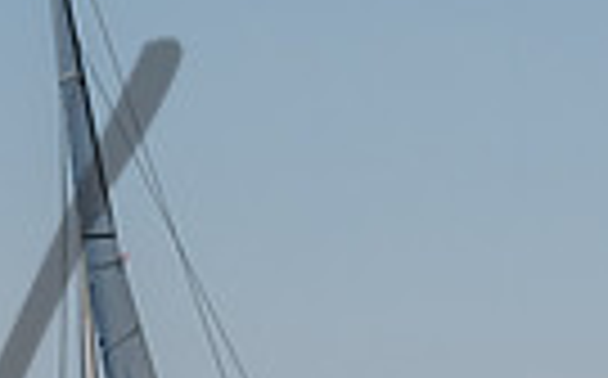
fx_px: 9698
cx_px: 1187
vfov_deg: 2.2
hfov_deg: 3.6
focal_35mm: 586
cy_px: 996
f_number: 9
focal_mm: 94
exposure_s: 1/1000
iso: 640
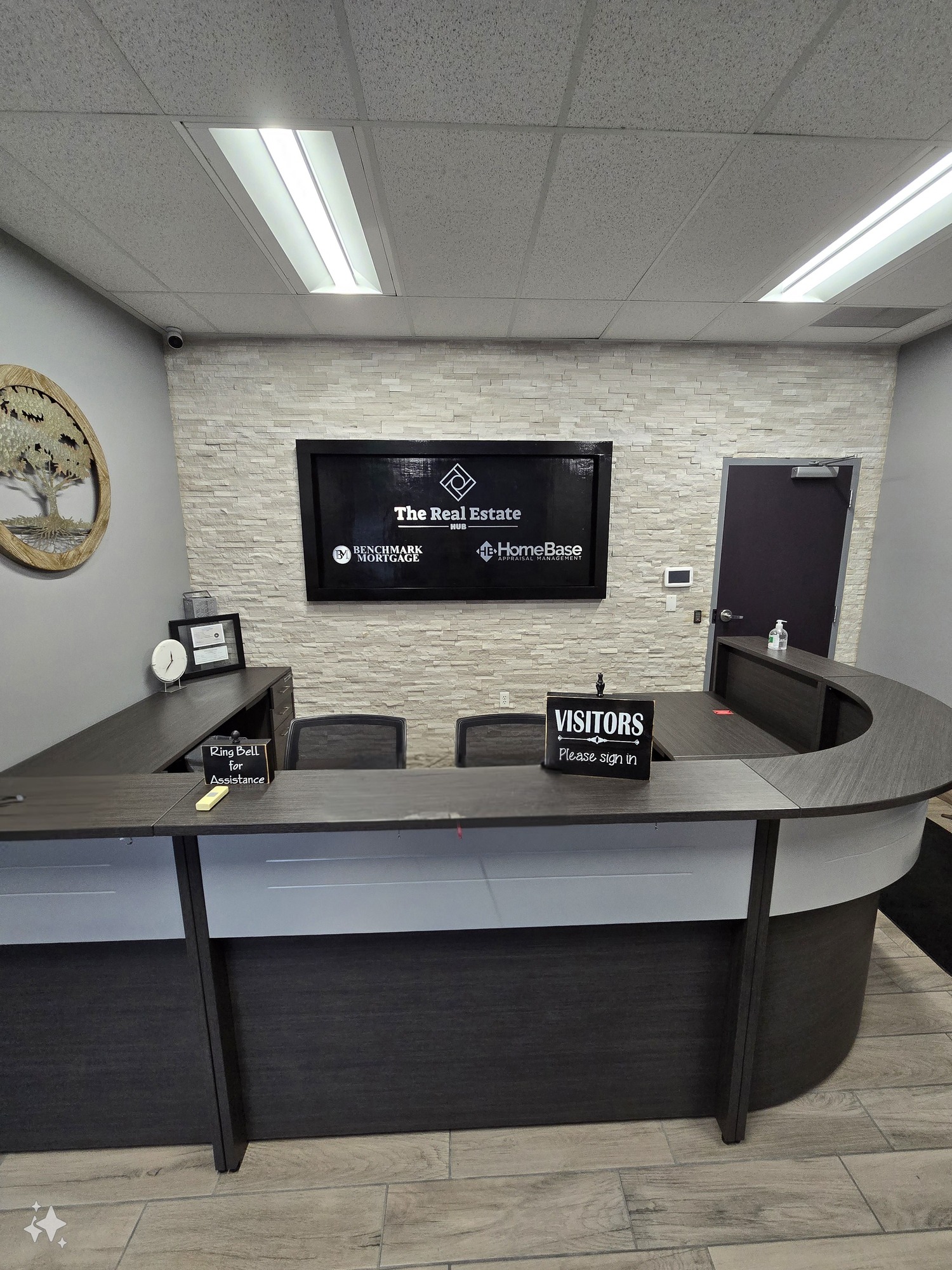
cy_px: 635
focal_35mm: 13
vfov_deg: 106.2
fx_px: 477
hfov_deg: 89.9
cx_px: 476
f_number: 2.2
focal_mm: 2.2
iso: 160
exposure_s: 1/60.2
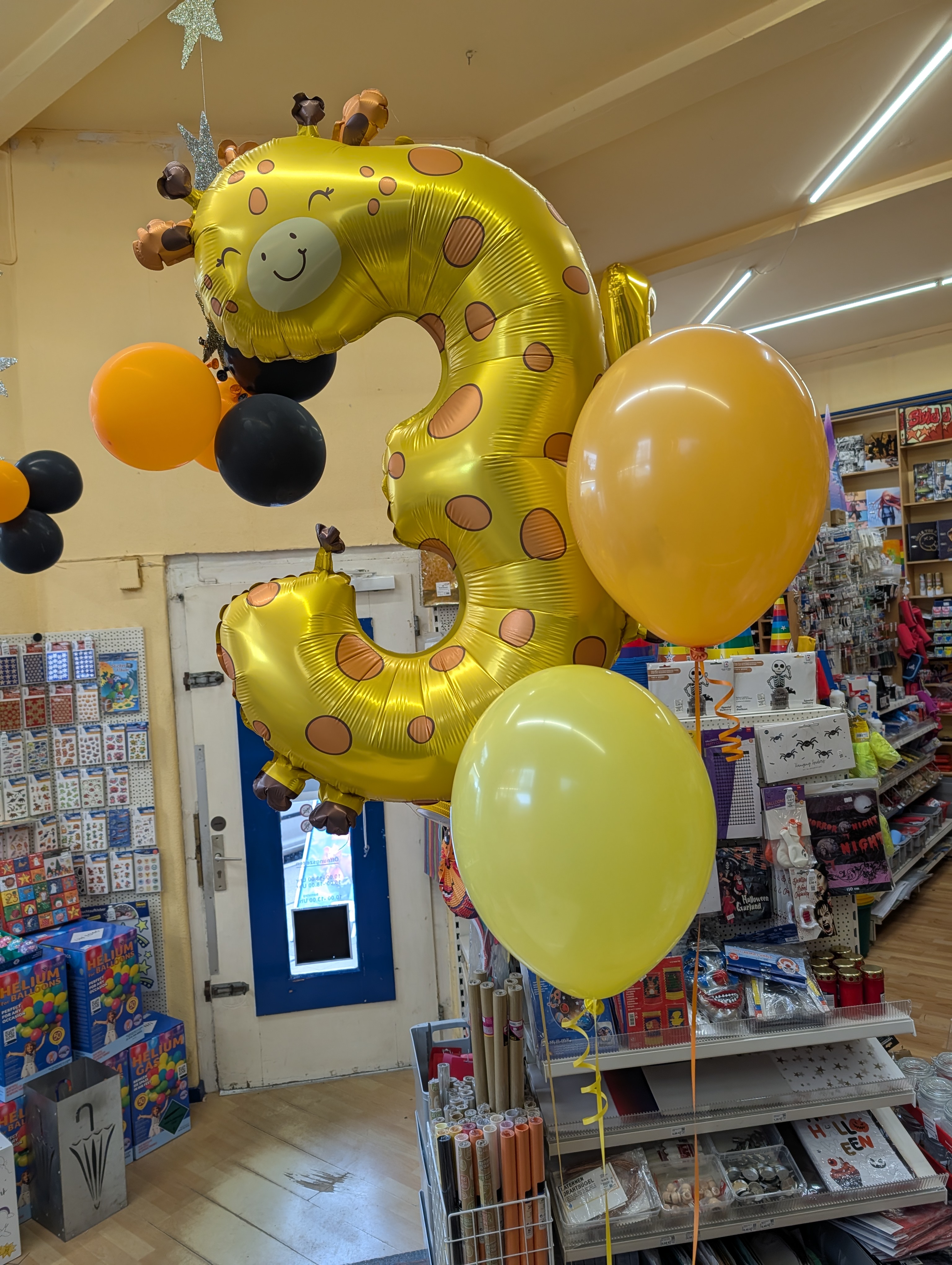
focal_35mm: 24
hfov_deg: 56.9
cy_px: 632
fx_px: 878
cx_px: 476
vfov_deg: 71.5
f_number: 1.68
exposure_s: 1/100
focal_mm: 6.9
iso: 73
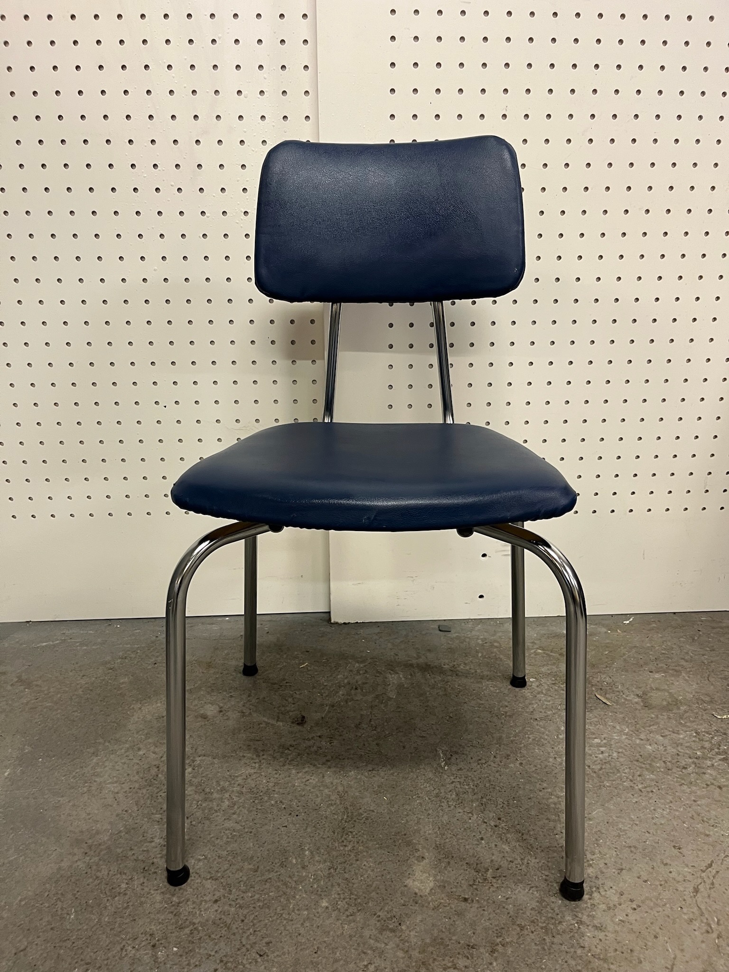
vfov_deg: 67.3
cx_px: 364
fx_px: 730
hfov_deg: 53.1
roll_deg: -0.8
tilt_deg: -20.0
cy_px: 486
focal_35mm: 26
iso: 125
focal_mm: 5.1
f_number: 1.6
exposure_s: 1/50
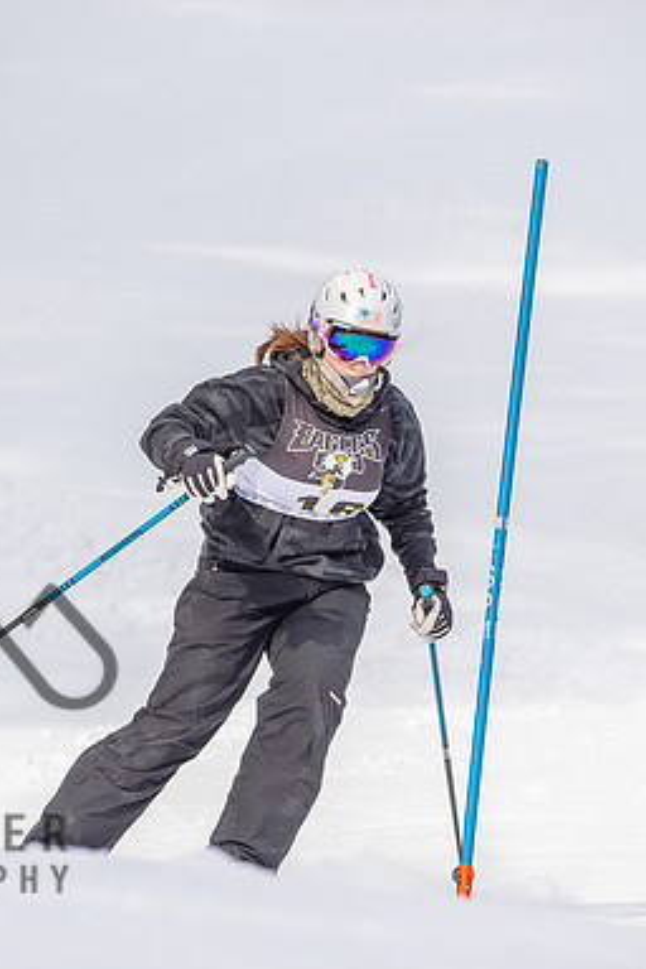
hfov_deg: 2.9
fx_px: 12596
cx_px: 348
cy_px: 484
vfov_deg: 4.4
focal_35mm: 468
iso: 500
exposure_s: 1/1250
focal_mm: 310
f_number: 6.3
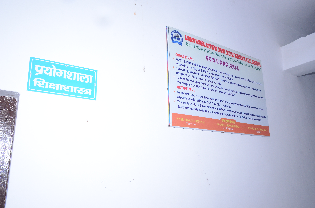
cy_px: 104
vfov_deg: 43.4
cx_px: 158
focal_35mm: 30
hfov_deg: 62.0
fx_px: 262
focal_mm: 20
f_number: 11
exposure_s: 1/125
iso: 1000
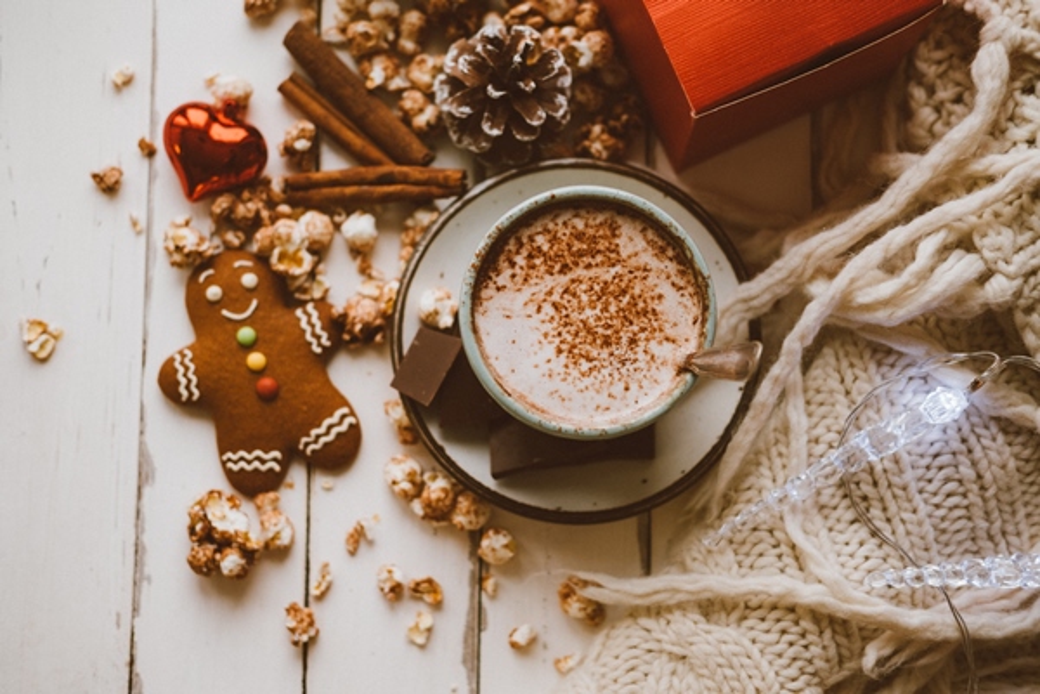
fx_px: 1531
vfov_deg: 25.5
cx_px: 520
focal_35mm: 53
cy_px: 347
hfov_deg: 37.5
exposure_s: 1/80
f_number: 2
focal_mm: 35
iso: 250
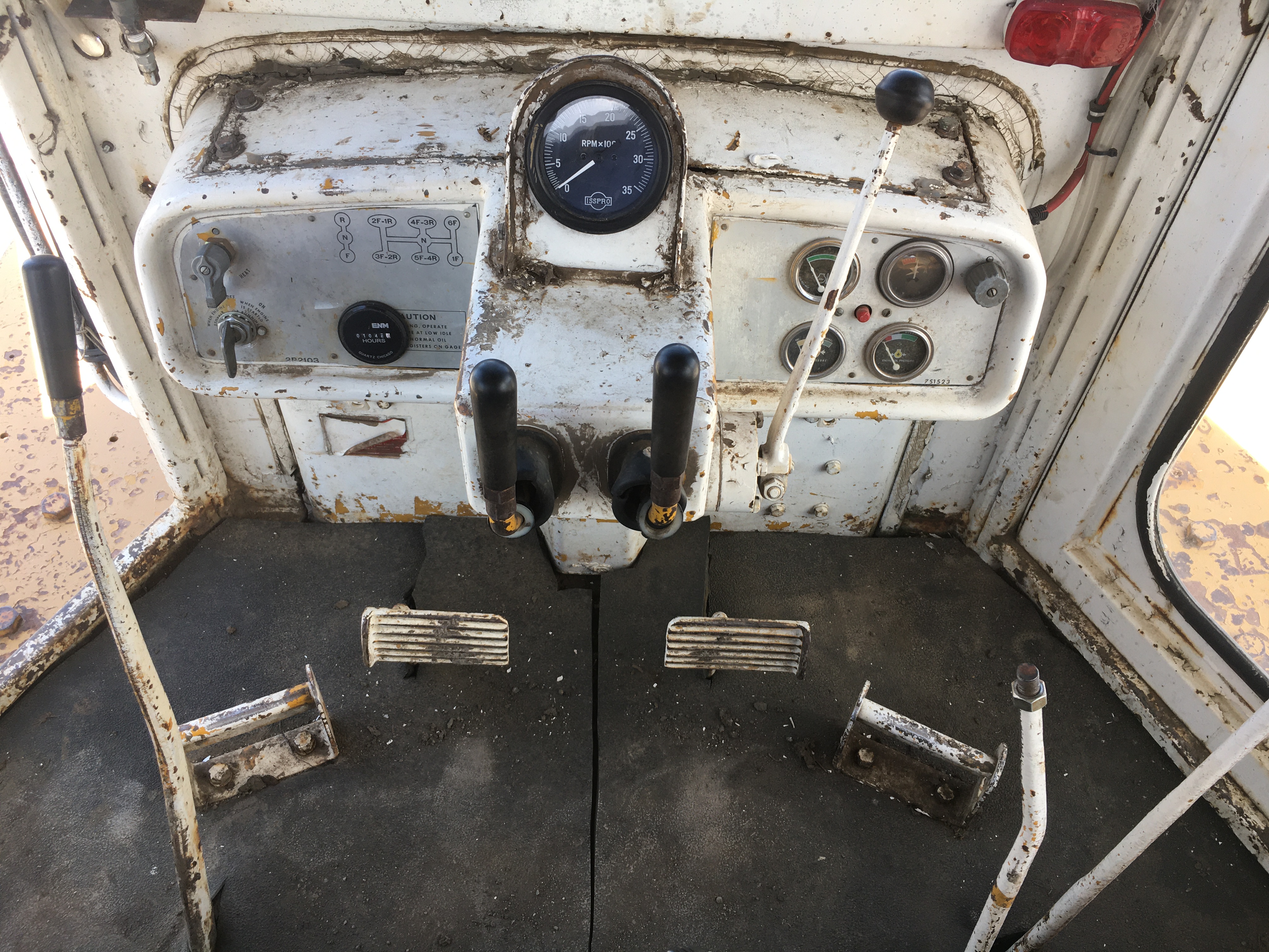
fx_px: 1063
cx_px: 634
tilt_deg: -50.3
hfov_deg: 61.7
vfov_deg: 48.2
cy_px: 476
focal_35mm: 29
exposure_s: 1/120
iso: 25
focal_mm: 4.15
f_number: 2.2
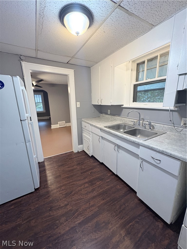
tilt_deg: -14.0
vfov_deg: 102.1
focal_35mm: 14
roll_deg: +1.2
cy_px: 124
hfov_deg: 85.7
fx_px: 101
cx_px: 94
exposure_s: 1/60
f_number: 2.2
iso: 400
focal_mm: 2.22
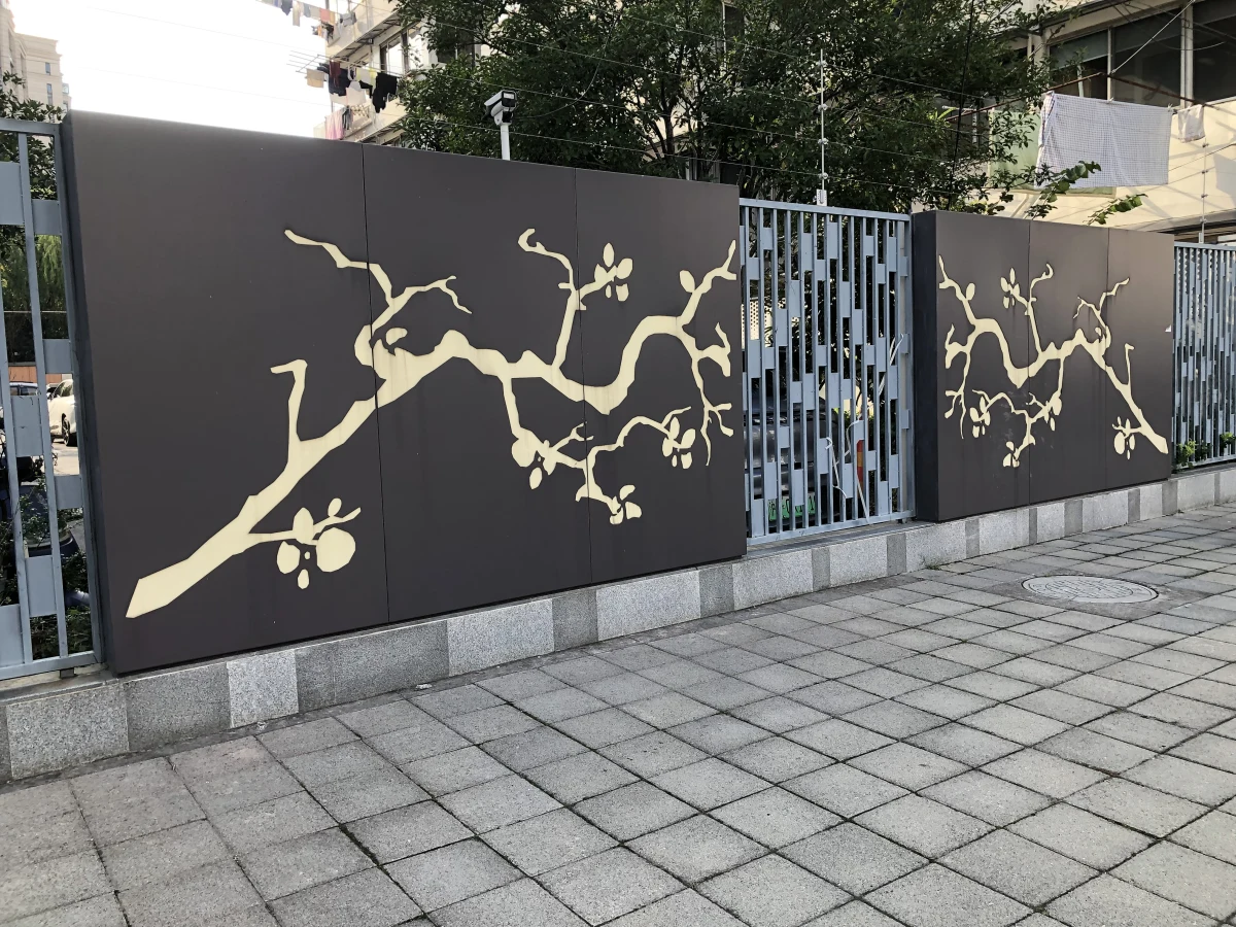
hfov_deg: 63.4
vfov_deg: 49.7
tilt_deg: -3.5
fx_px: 1000
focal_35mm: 28
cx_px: 618
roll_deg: +2.3
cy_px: 464
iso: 20
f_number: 1.8
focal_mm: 4
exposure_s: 1/255
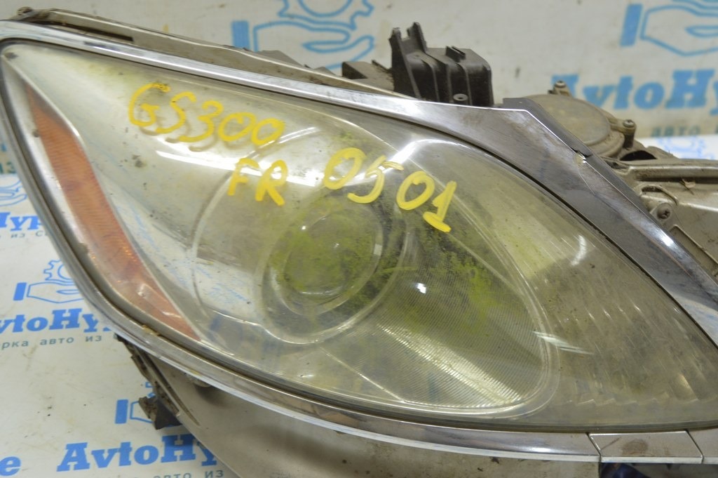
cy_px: 239
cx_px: 359
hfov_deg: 42.4
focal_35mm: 46
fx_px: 927
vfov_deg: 28.9
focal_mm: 31
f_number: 5.6
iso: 400
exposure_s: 1/20
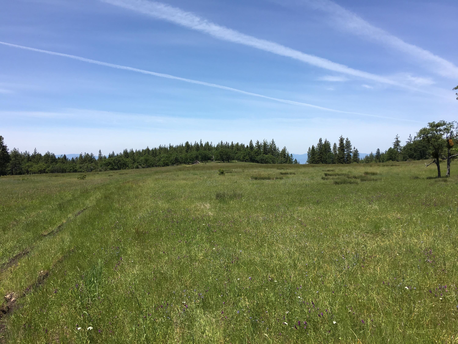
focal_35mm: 29
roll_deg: -0.4
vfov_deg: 48.2
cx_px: 229
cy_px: 172
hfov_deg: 61.7
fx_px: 384
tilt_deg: -1.7
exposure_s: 1/1637
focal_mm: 4.15
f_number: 2.2
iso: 25
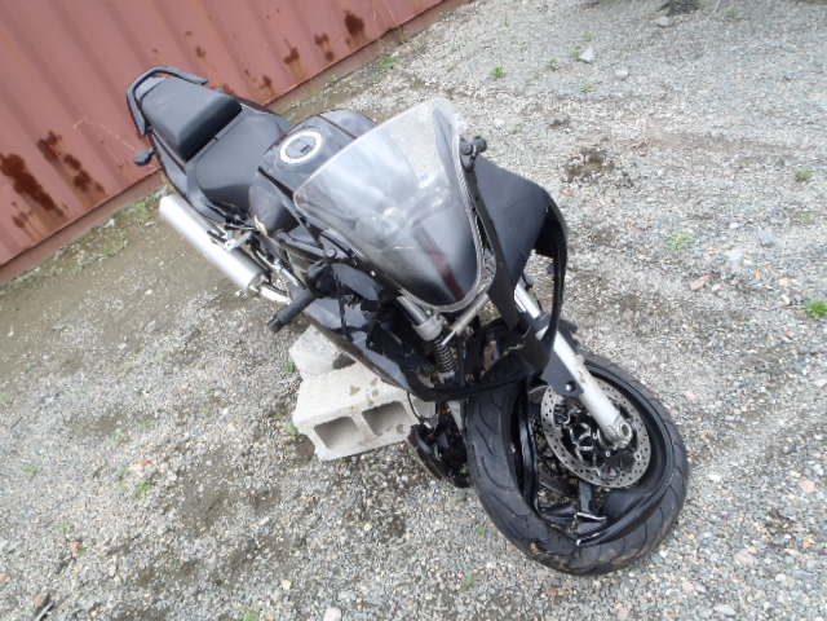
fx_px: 669
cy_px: 310
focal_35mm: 28
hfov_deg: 63.4
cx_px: 414
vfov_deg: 49.7
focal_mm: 5
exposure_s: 1/80
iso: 80
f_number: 3.5
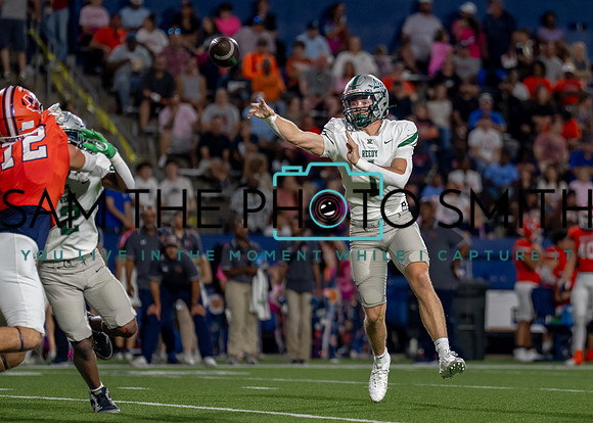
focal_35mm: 323
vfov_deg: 4.5
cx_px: 386
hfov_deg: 6.2
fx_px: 5432
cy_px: 223
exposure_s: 1/1250
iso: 2000
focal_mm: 200
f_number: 2.8
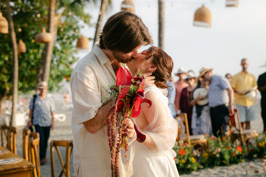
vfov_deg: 26.2
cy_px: 91
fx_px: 381
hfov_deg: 38.5
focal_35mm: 52
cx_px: 137
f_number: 3.2
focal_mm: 50
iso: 320
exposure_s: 1/1600
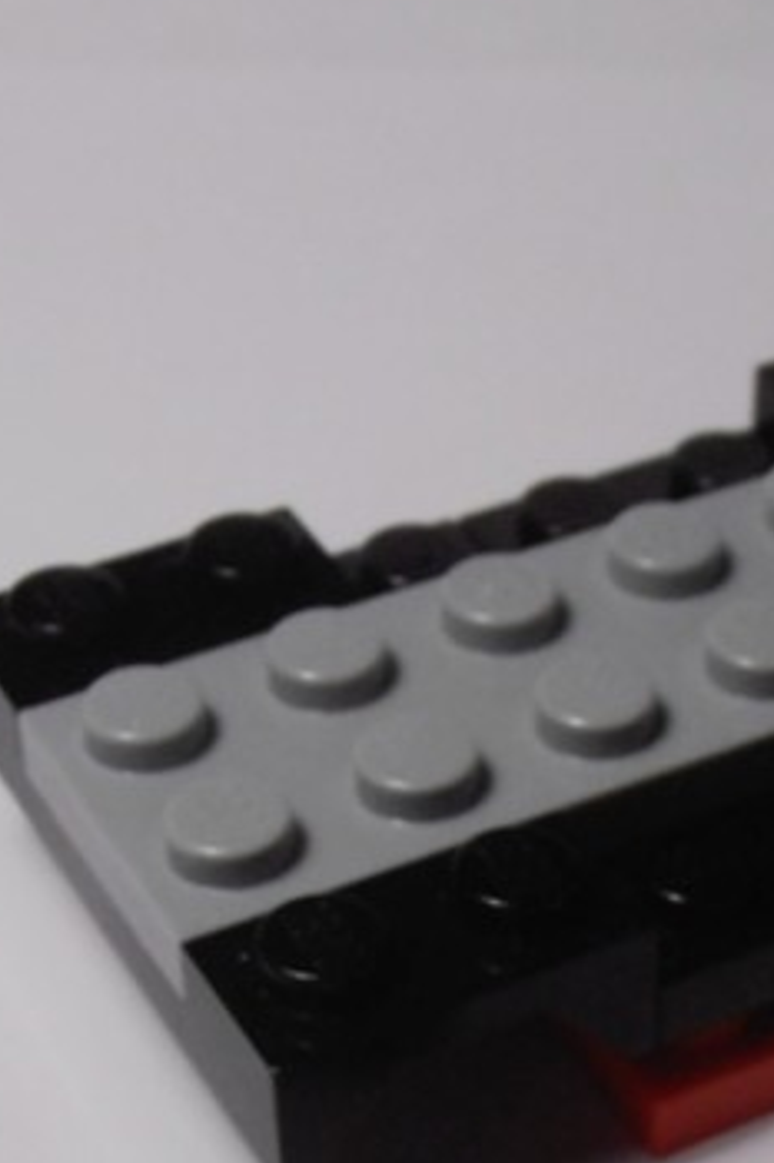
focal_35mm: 99
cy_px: 1068
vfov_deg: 20.2
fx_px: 3196
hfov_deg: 13.7
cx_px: 701
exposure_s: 1/125
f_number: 3.9
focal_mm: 6.61
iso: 80
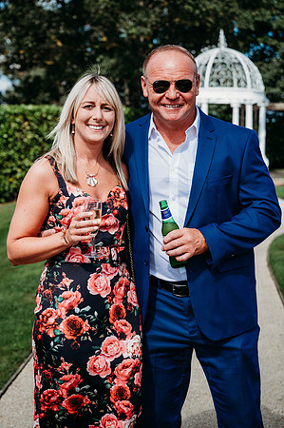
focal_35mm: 70
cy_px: 214
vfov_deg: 28.9
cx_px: 142
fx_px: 830
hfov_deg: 19.4
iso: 140
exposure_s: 1/800
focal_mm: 70
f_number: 5
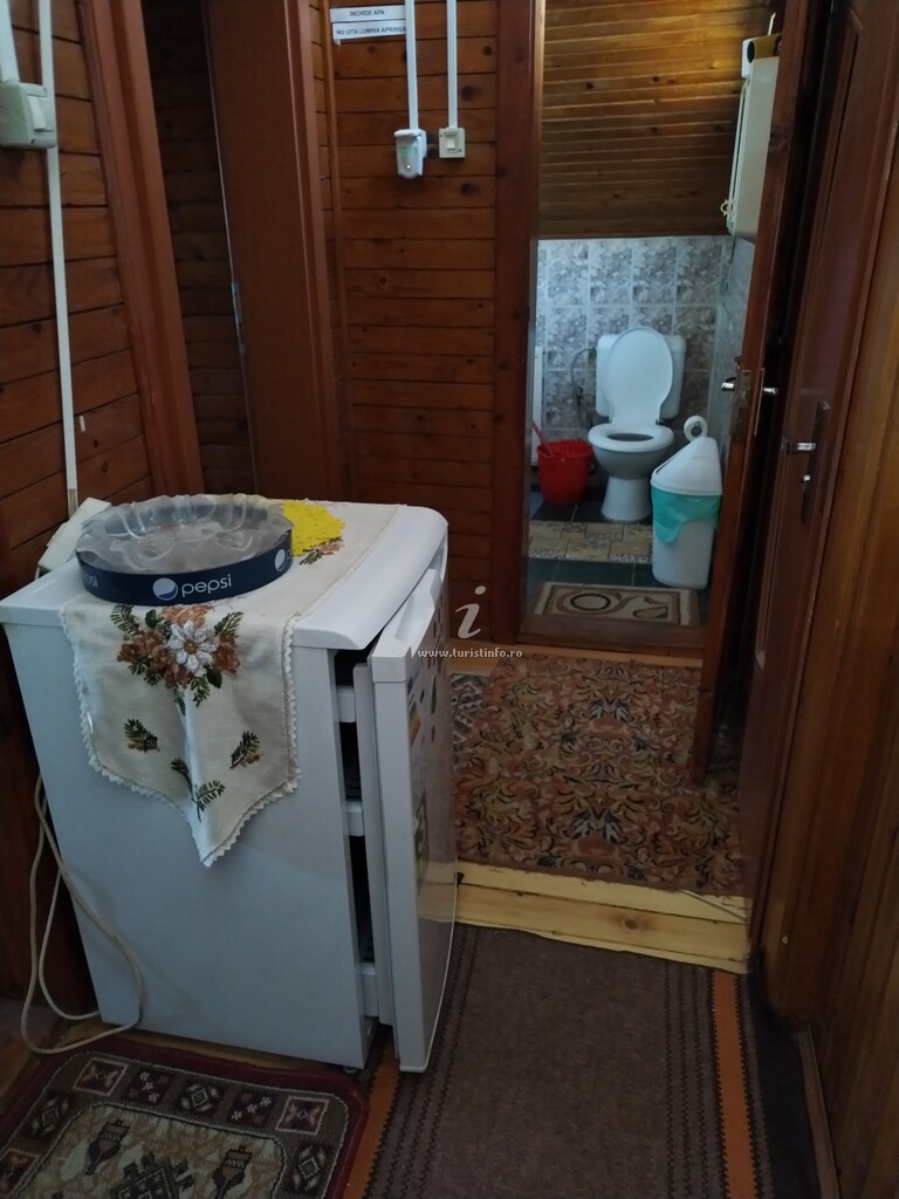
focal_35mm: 26
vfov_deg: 67.3
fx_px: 900
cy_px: 600
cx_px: 450
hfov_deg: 53.1
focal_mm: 4.75
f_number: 1.8
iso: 755
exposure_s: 1/25
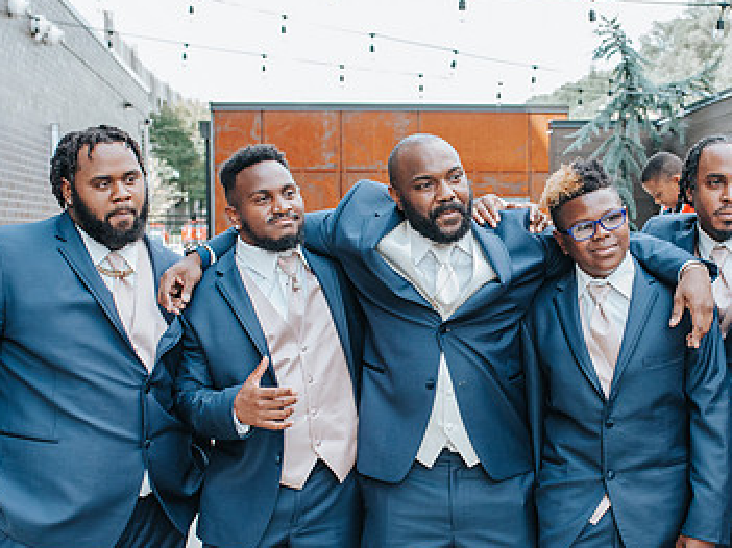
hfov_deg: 32.0
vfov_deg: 24.4
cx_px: 460
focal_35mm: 60
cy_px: 328
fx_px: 1268
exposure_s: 1/800
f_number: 4
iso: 1000
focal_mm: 35
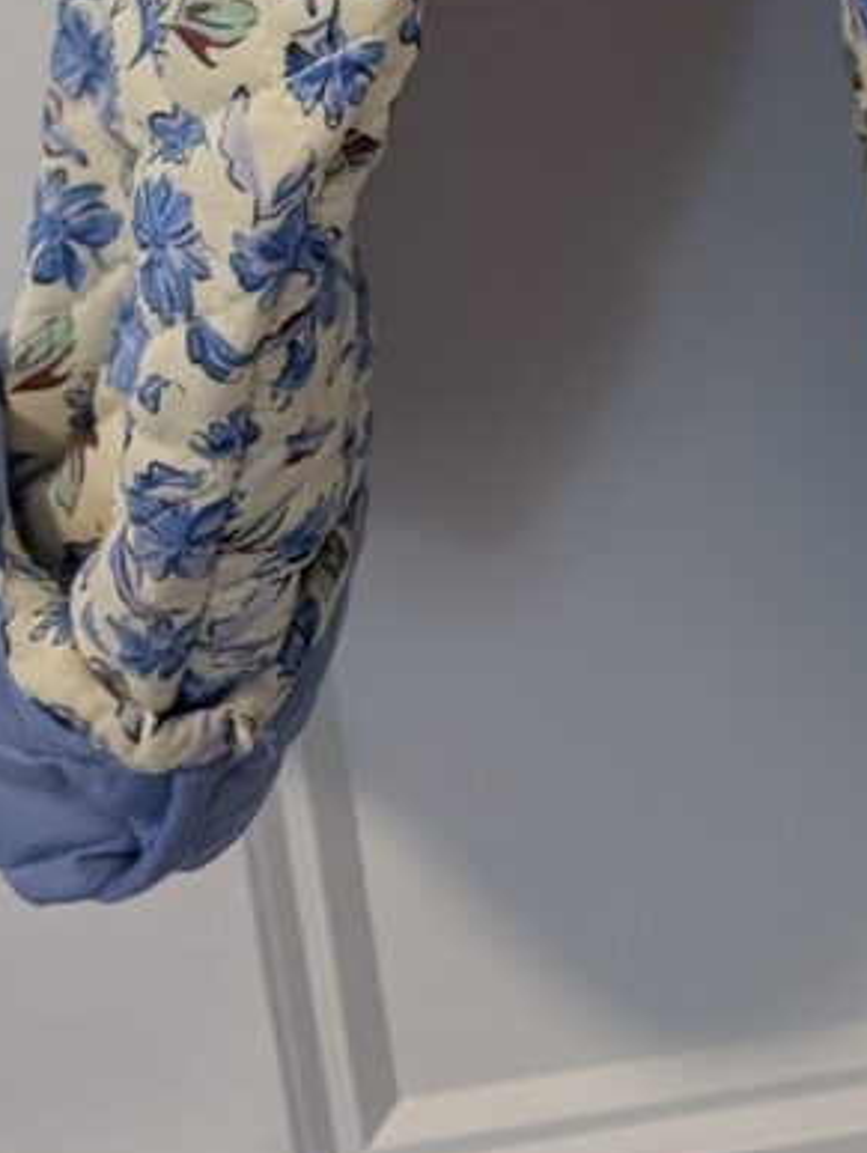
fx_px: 4234
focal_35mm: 127
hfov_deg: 10.2
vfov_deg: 13.4
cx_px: 2050
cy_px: -1138
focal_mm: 6.9
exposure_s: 1/60
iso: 247
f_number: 1.68
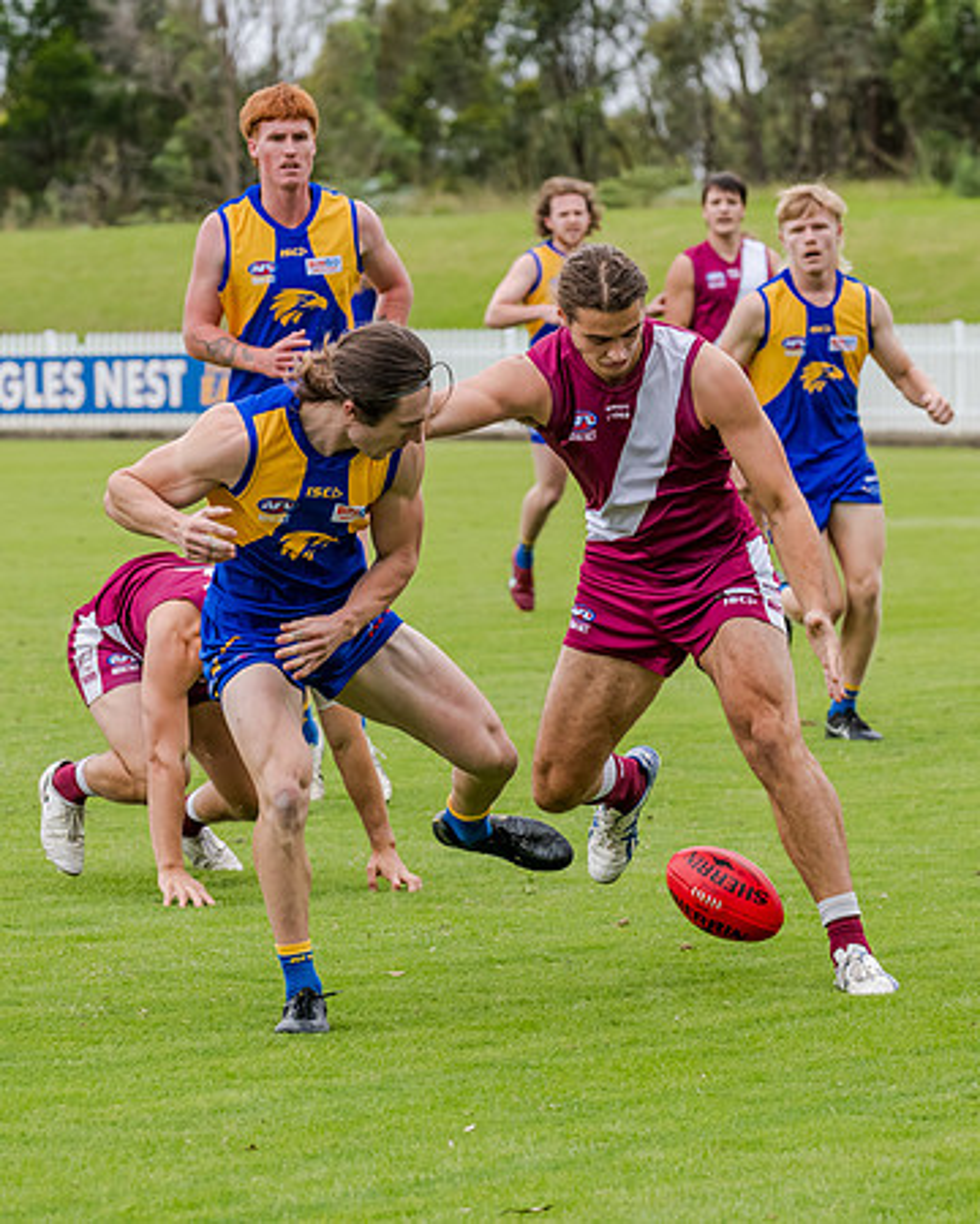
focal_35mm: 269
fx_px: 9753
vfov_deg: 7.2
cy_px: 645
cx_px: 401
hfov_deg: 5.8
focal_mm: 180
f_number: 8
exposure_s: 1/800
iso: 800
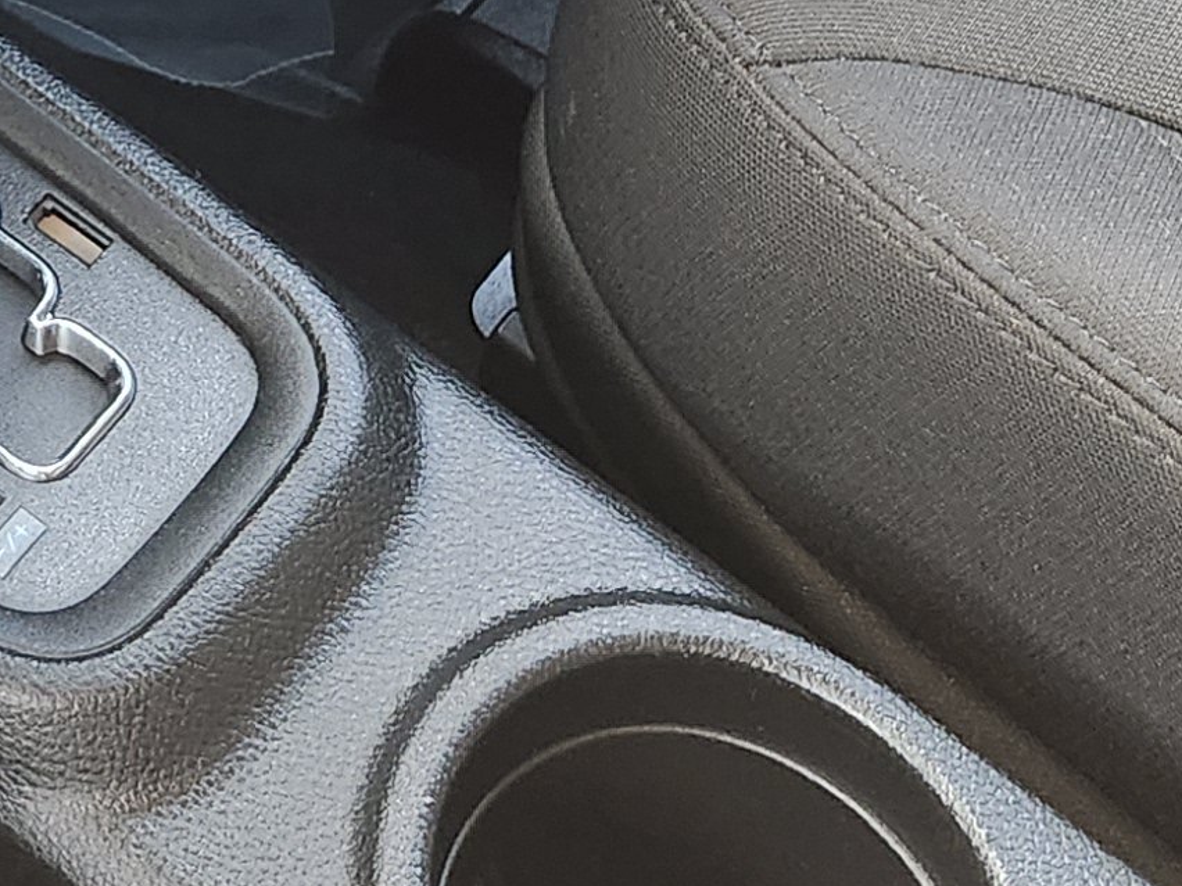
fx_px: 3688
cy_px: -946
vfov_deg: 12.0
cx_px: -433
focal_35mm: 108
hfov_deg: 17.0
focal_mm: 5.54
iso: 400
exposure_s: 1/120
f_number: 1.8
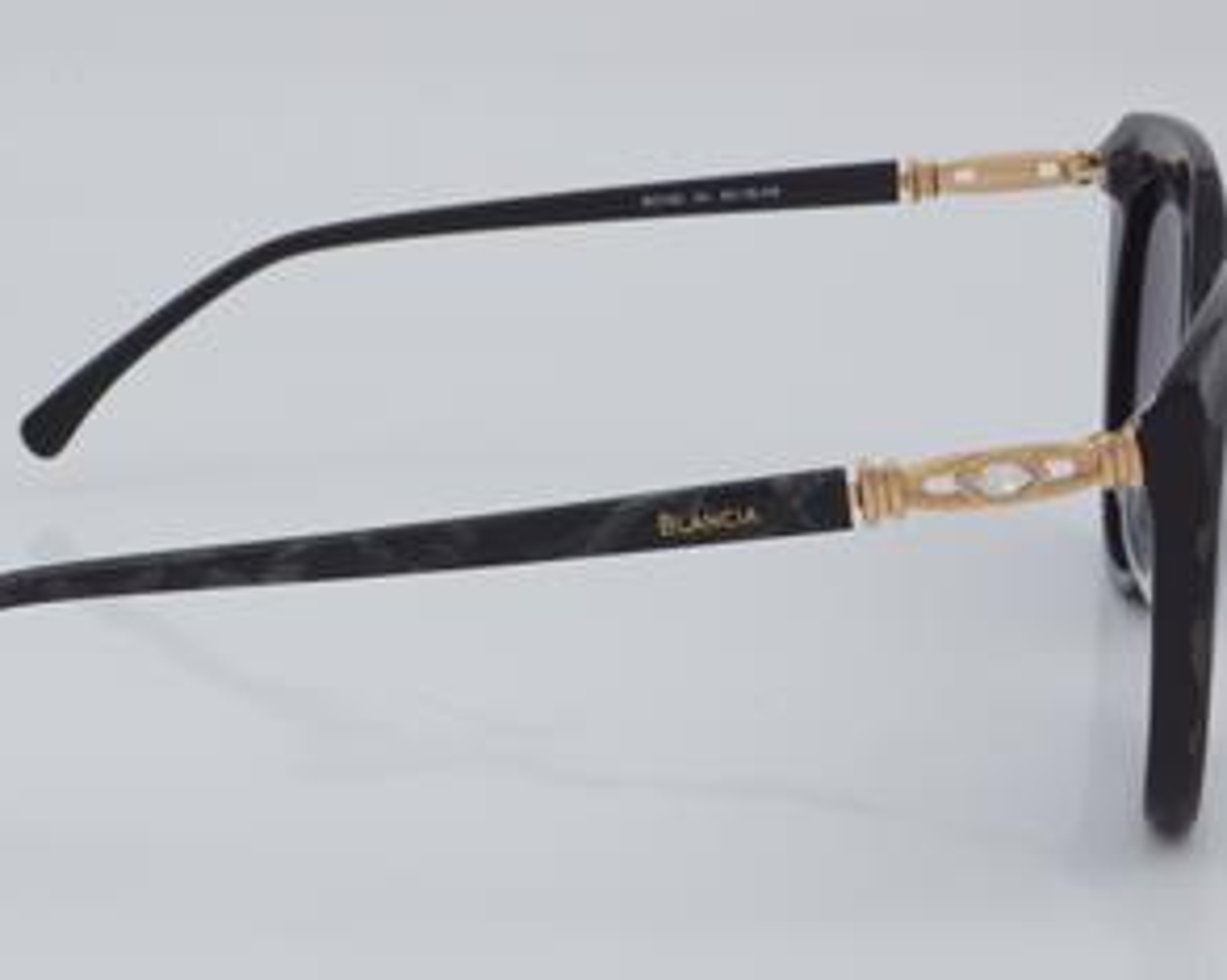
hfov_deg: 19.9
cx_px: 486
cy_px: 507
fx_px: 3484
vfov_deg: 16.0
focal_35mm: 96
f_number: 32
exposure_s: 1/4
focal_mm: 50
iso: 100
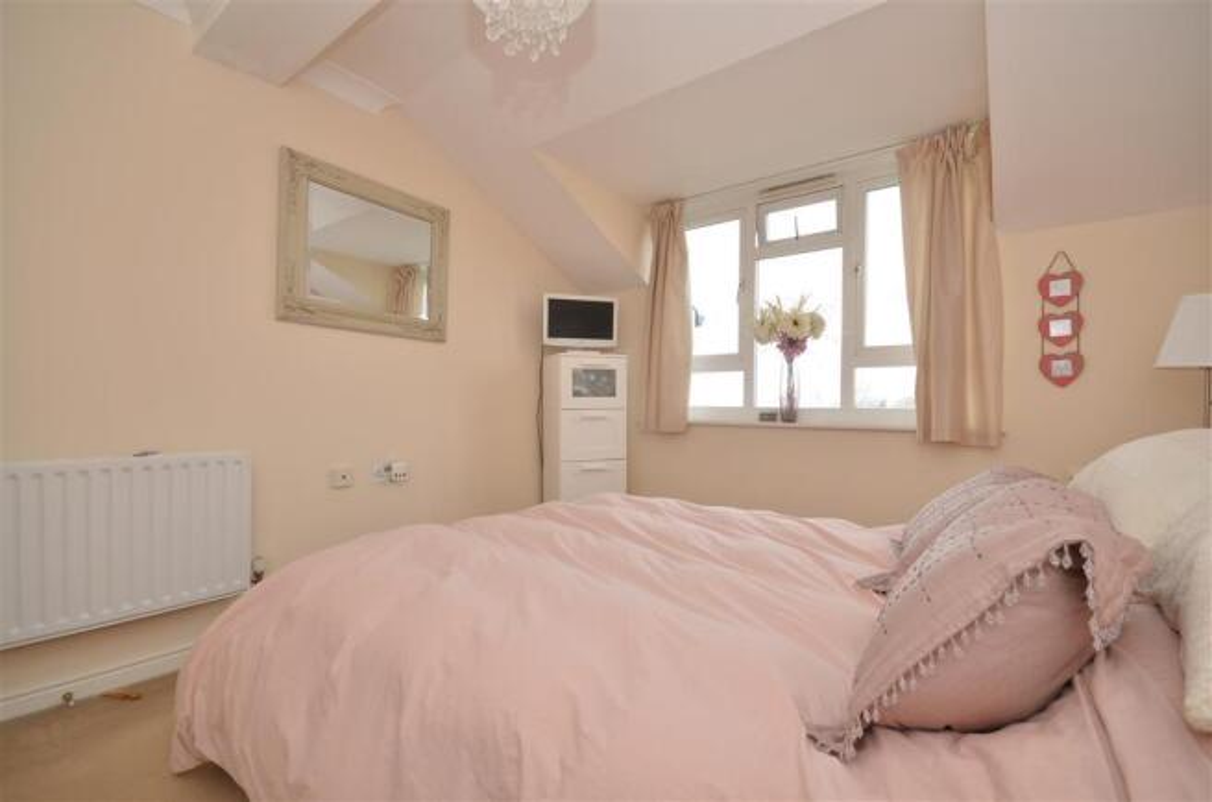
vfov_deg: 77.0
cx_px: 606
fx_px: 504
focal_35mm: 15
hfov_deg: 100.5
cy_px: 401
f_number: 9
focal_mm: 10
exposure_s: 1/50
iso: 640
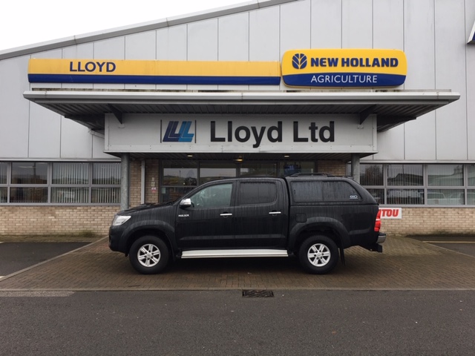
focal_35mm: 29
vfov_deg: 48.2
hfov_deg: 61.7
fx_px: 398
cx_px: 238
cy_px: 178
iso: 25
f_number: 2.2
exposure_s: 1/153
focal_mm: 4.15
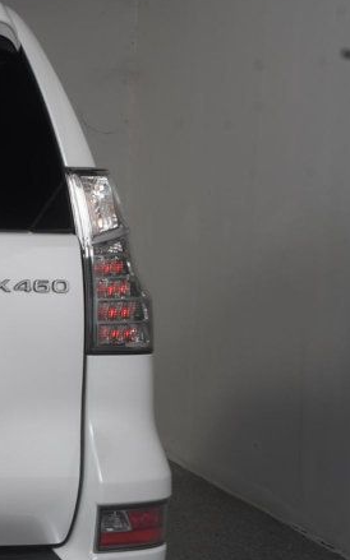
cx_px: -259
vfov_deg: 19.4
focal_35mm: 107
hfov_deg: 11.4
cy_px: 375
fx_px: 1635
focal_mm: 30
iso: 100
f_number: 14
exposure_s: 1/160
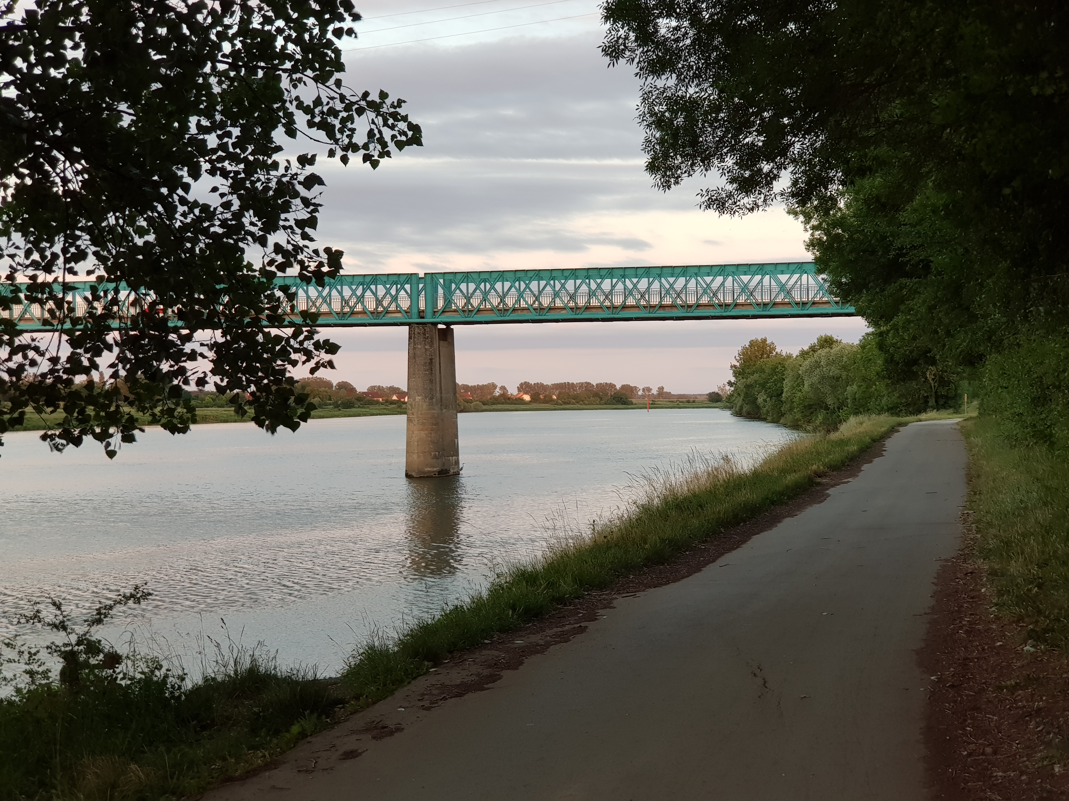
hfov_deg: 36.8
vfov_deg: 28.0
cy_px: 400
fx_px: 1606
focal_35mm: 52
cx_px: 534
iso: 32
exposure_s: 1/30
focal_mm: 6
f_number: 2.4
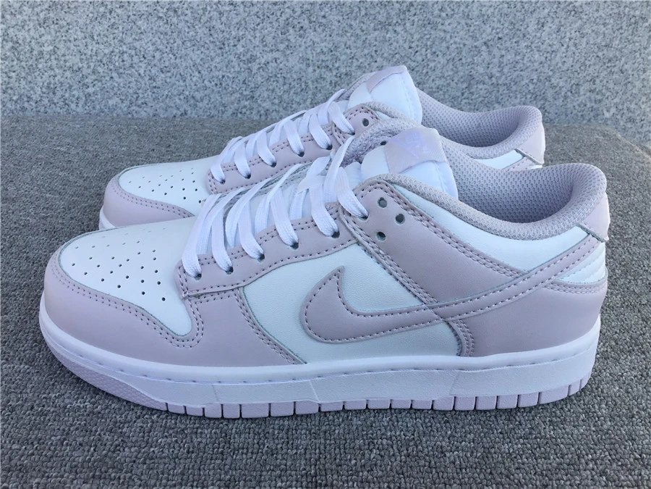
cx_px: 326
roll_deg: -1.2
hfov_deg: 58.4
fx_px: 583
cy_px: 244
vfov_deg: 45.4
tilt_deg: -29.5
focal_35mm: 31
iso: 25
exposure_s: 1/715
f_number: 2.4
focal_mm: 3.3
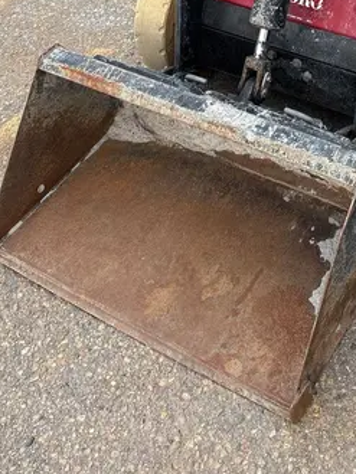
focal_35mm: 58
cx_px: 281
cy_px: 34
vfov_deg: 31.4
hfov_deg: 24.9
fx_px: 795
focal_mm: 5.96
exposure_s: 1/359
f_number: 1.6
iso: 50
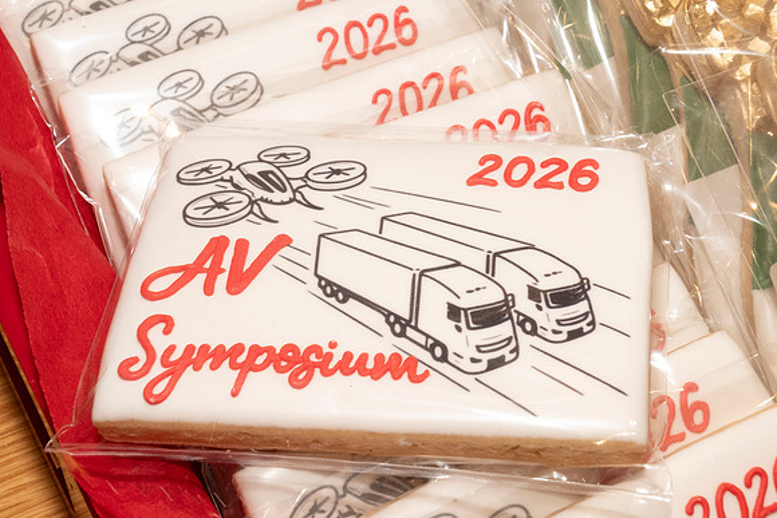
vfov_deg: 18.2
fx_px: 1619
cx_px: 388
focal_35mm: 75
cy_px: 259
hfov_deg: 27.0
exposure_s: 1/125
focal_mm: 50
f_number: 18
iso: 2000
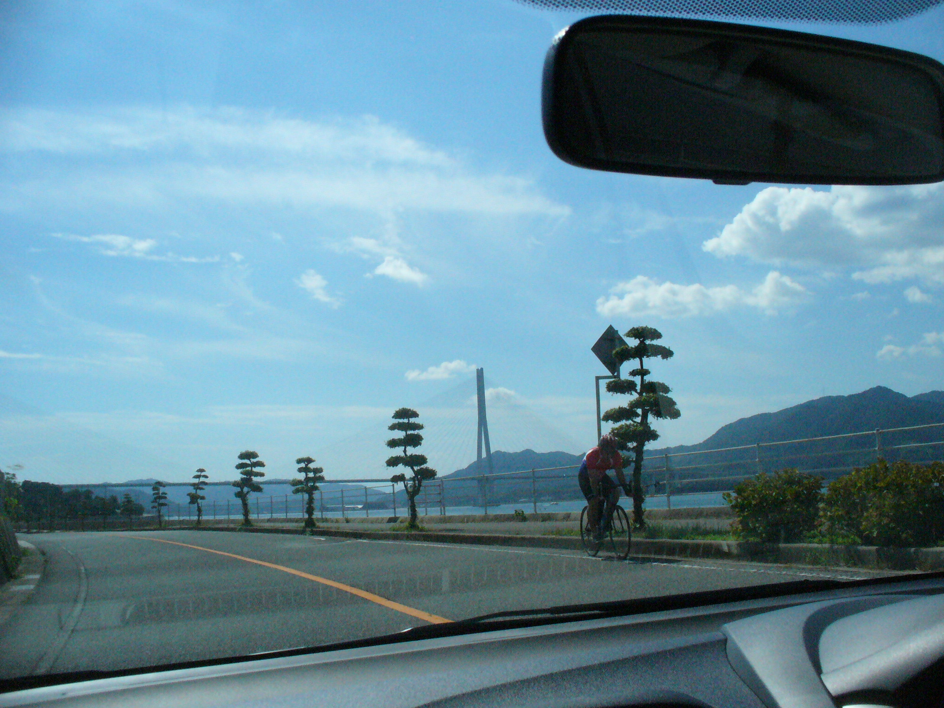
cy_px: 354
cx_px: 472
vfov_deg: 38.7
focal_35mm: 37
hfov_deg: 50.1
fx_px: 1009
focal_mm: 6.1
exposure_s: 1/2000
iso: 400
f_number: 5.6
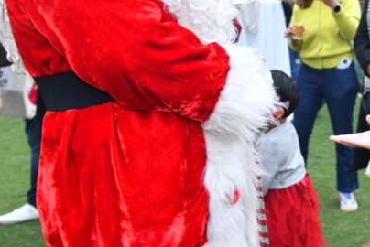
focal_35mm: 76
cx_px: 391
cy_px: 31
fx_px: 782
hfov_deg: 25.0
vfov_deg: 17.7
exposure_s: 1/160
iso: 400
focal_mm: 30
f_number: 5.6
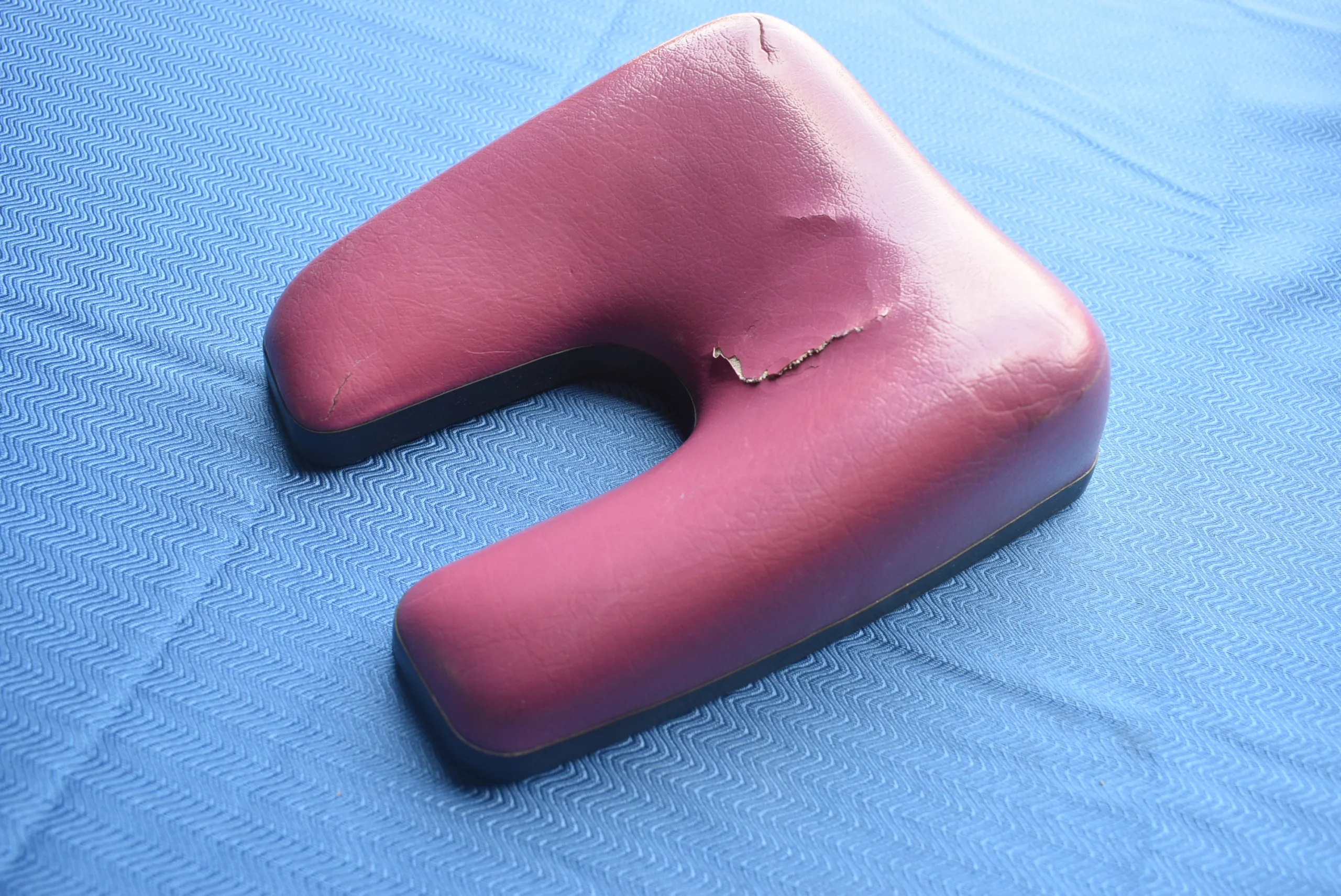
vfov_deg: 43.7
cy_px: 448
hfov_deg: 61.9
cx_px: 670
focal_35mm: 30
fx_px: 1118
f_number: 5.6
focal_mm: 20
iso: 320
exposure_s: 1/125
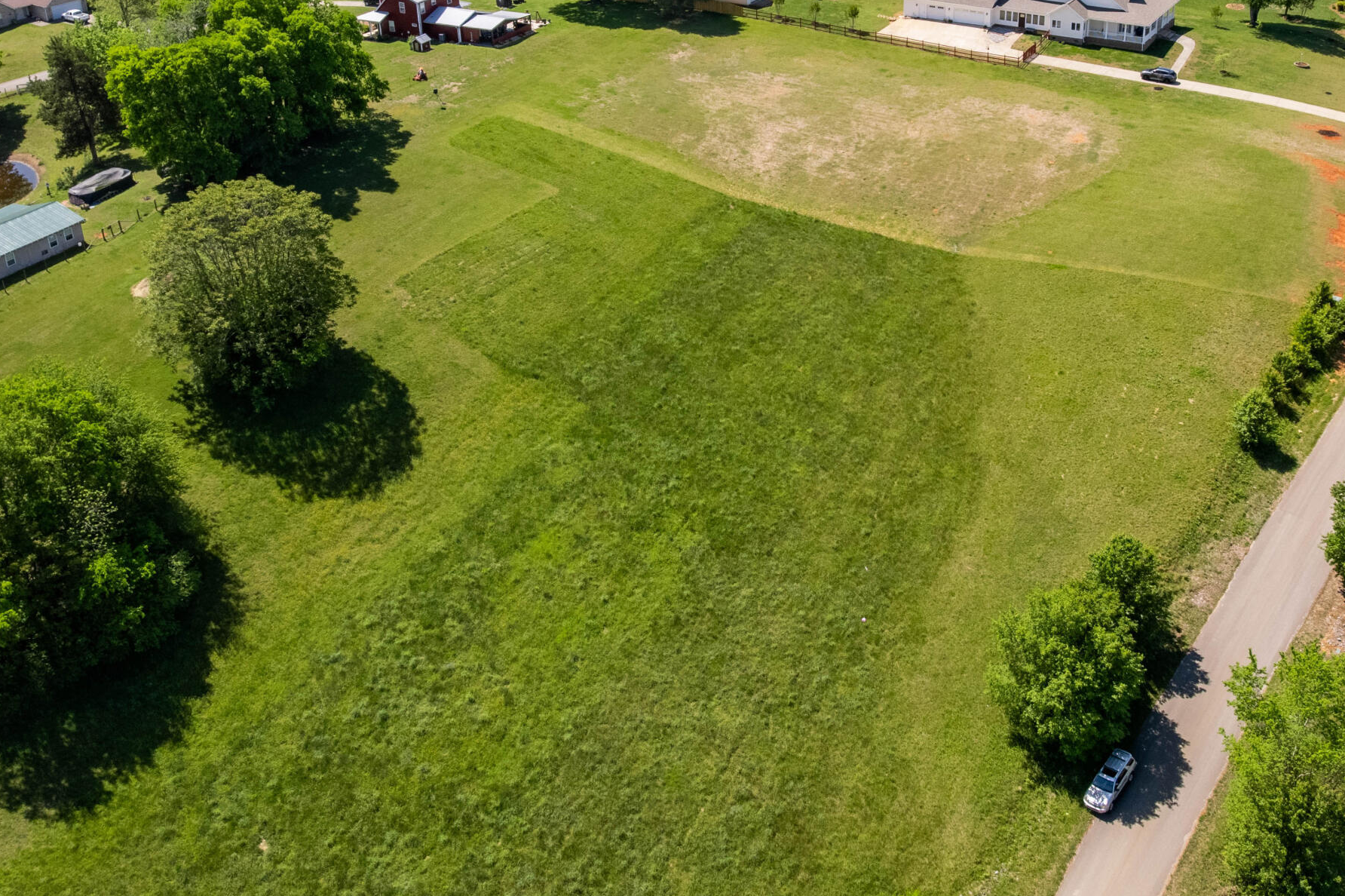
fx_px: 1382
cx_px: 789
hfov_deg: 51.6
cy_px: 244
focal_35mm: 37
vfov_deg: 35.3
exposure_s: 1/2000
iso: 140
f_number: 2.8
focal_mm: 8.38
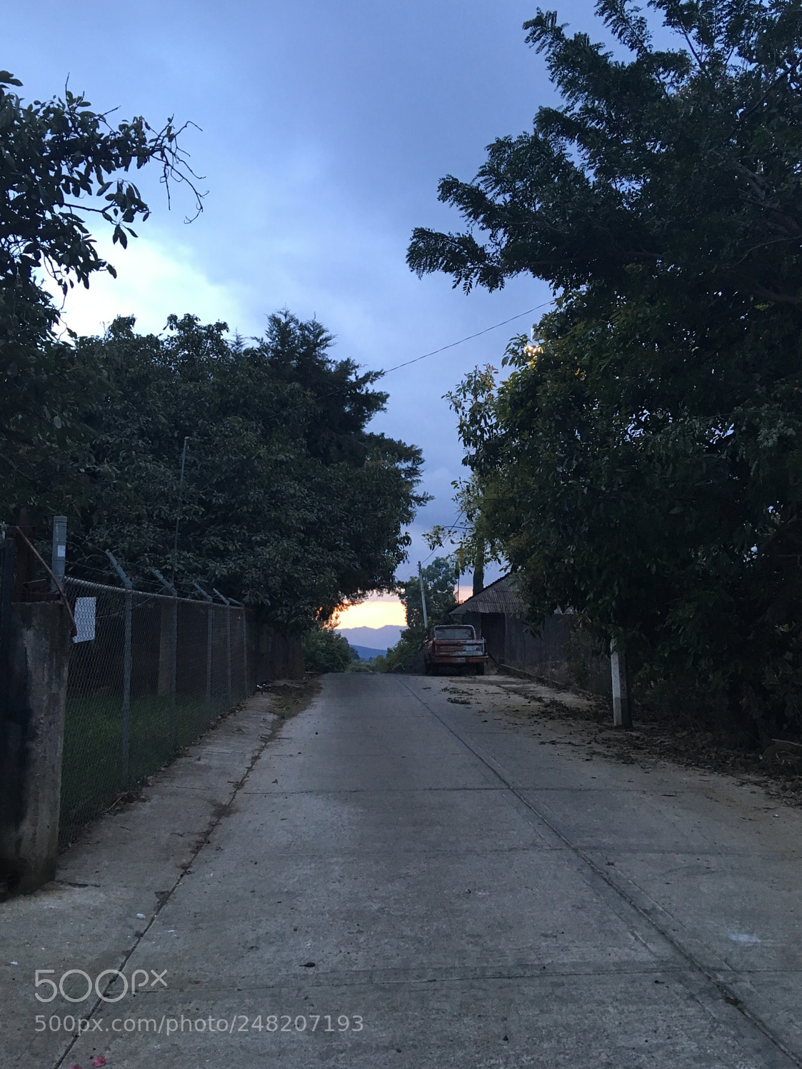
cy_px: 508
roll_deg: -1.3
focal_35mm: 31
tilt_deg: +6.2
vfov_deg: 58.3
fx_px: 957
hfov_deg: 45.4
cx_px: 418
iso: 40
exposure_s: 1/30
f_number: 2.2
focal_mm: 4.15
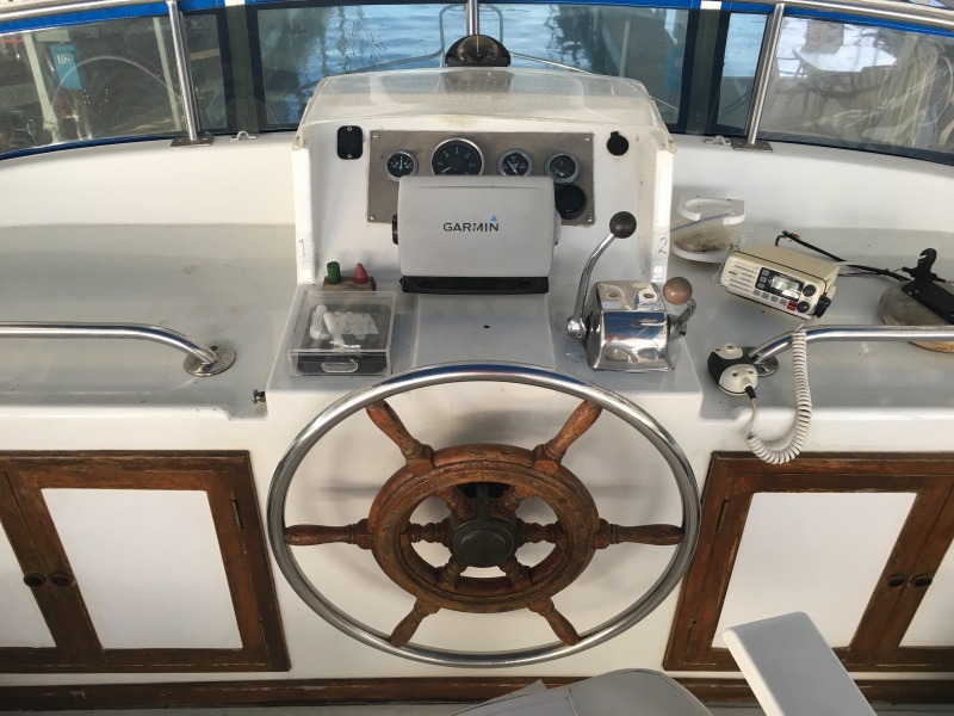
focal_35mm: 29
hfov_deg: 61.7
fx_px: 799
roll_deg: +0.3
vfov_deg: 48.2
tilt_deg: -35.3
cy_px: 358
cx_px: 477
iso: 25
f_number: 2.2
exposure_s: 1/40
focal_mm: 4.15
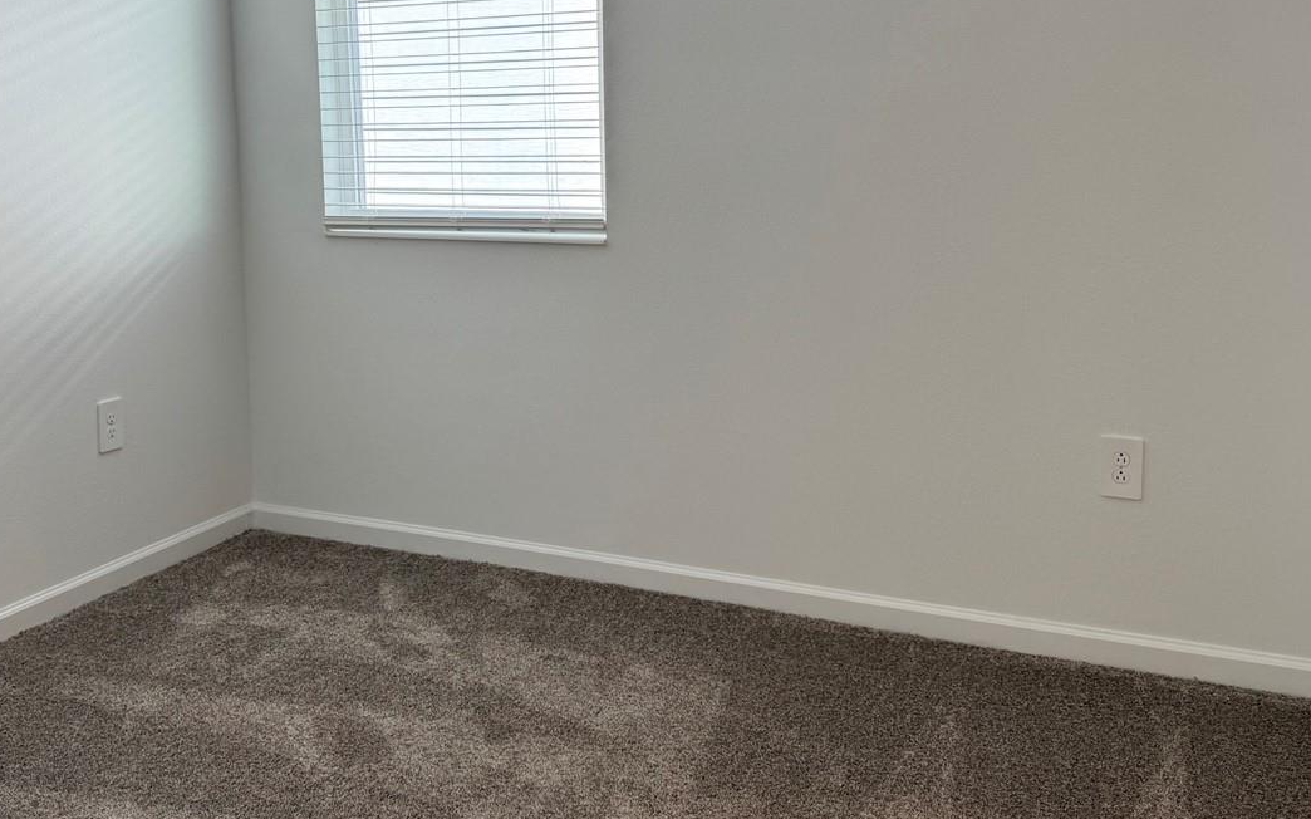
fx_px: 1393
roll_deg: +1.2
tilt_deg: -7.1
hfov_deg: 49.9
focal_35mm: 39
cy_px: 232
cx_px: 488
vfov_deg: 32.3
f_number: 1.78
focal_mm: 6.76
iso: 80
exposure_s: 1/120
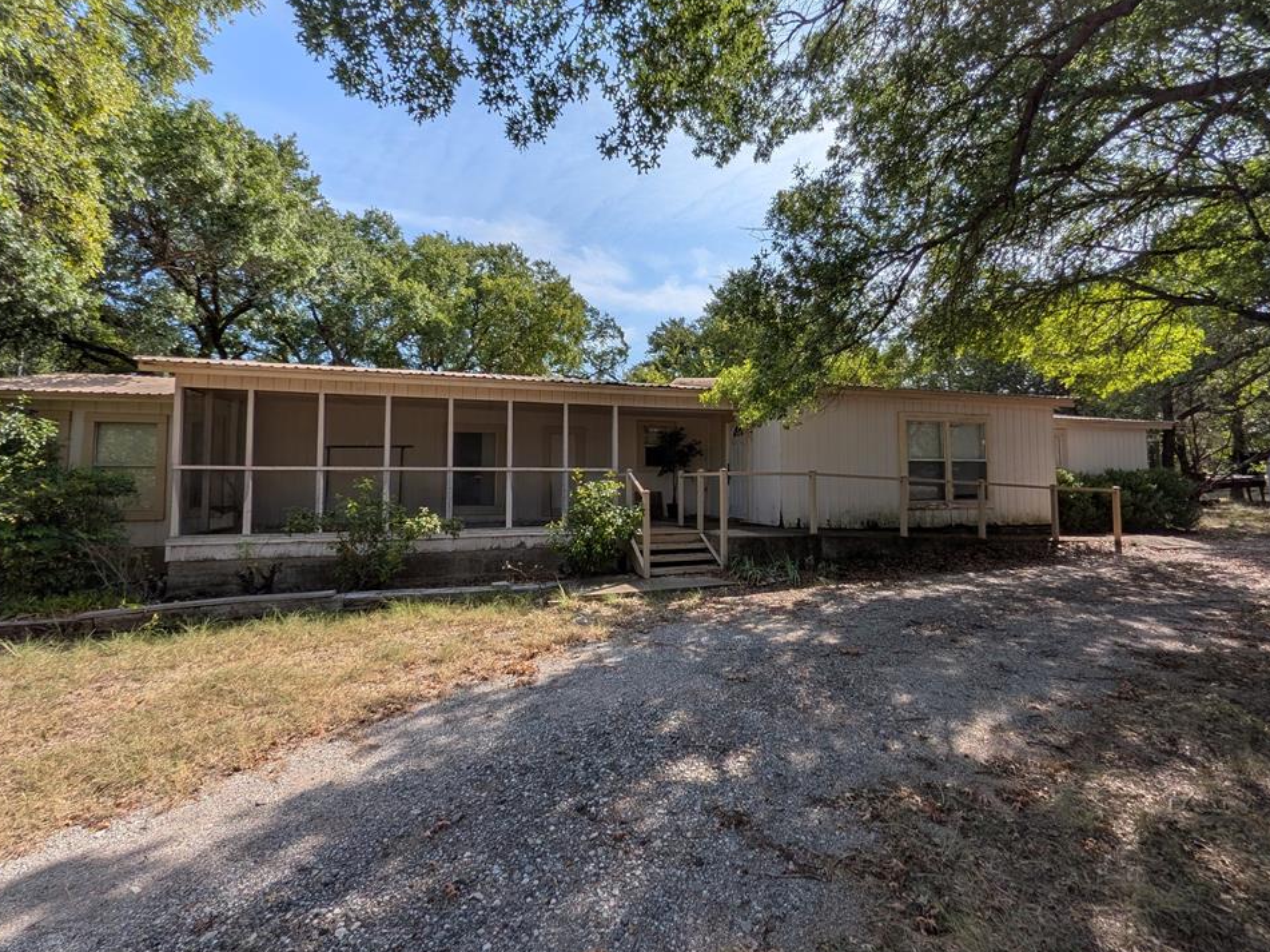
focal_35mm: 14
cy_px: 454
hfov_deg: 102.1
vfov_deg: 85.6
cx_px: 644
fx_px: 514
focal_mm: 1.54
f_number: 2.2
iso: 28
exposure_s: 1/1229
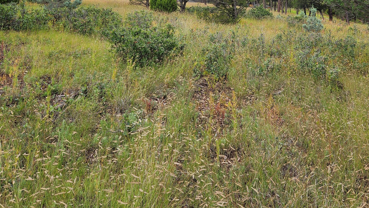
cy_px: 19
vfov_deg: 29.1
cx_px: 211
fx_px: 382
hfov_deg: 51.4
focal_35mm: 39
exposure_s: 1/1182
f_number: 1.8
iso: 20
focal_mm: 5.4
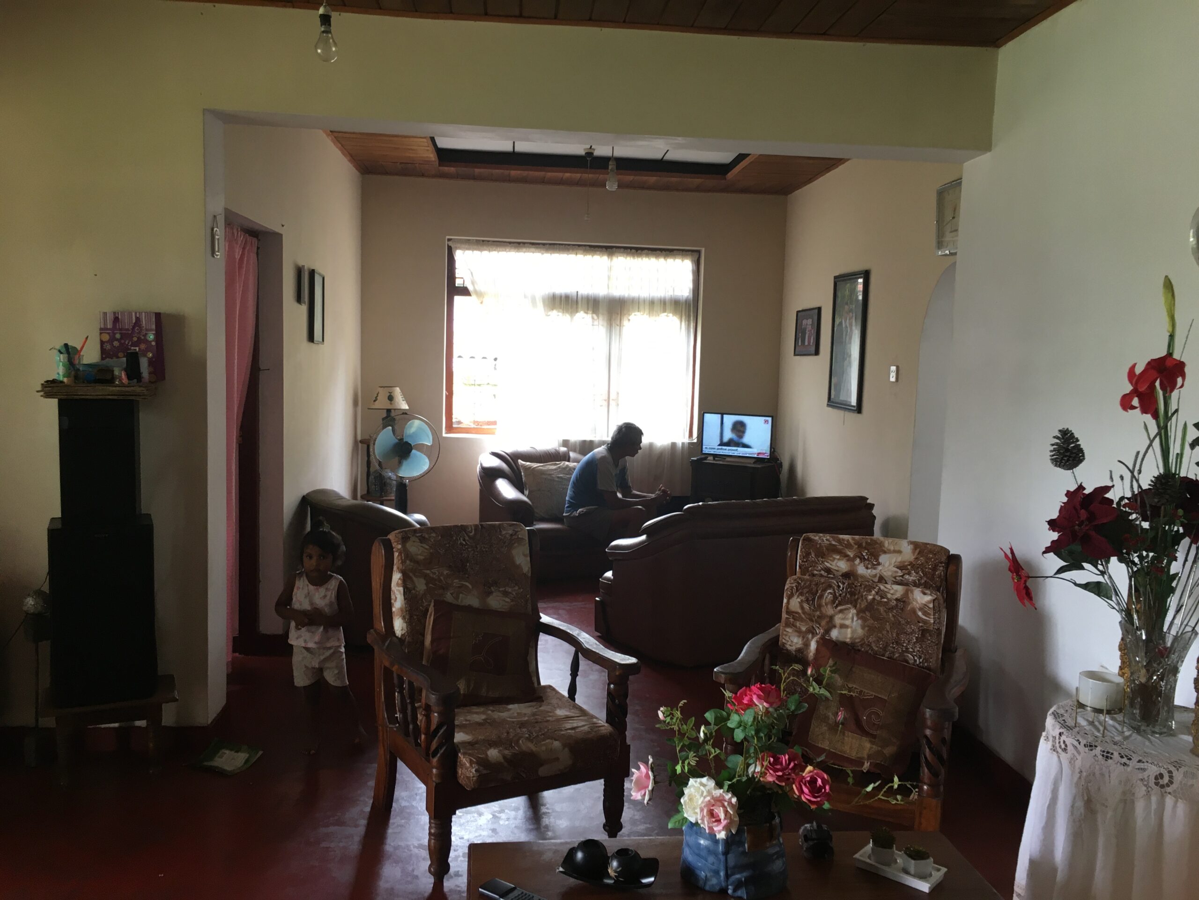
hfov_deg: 61.7
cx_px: 600
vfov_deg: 48.2
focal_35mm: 29
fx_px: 1004
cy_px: 450
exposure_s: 1/33
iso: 64
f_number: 2.2
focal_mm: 4.15
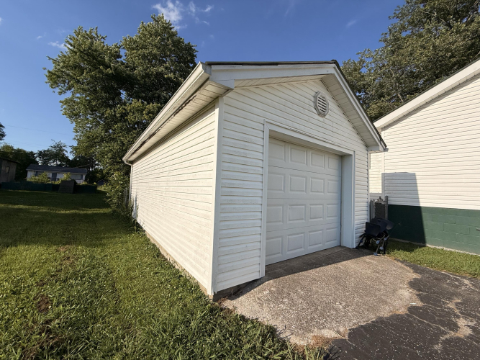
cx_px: 240
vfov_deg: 85.7
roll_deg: -1.9
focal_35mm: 14
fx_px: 194
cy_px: 180
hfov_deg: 102.1
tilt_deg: +4.3
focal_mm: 2.22
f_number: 2.2
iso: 50
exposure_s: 1/5155
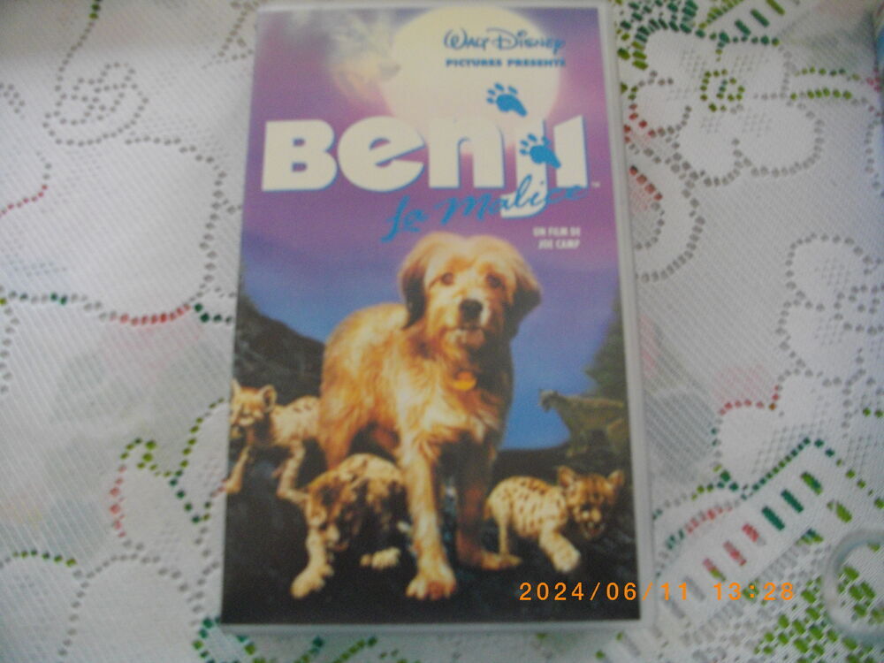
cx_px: 442
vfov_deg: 44.2
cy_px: 332
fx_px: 817
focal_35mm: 32
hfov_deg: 56.8
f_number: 2.9
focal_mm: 5.7
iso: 248
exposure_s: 1/50
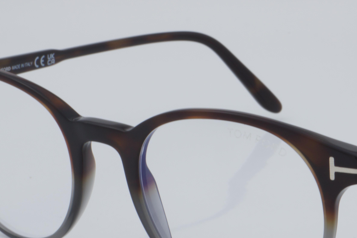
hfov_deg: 15.2
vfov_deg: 10.2
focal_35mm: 135
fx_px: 1339
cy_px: 160
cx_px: 234
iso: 100
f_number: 32
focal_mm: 50
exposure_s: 1/4
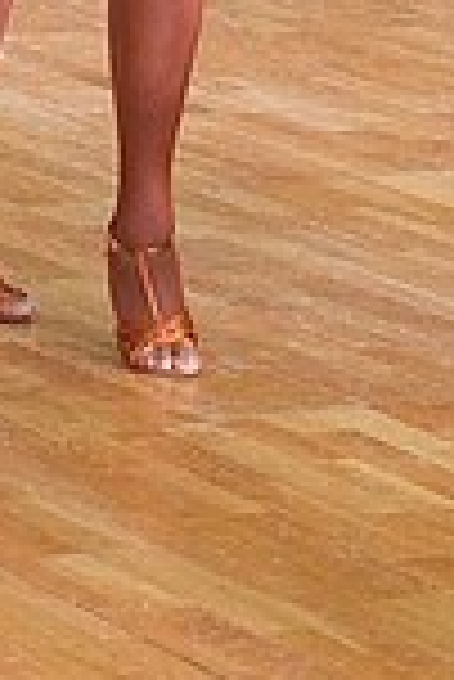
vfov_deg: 6.9
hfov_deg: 4.6
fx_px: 5567
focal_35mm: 295
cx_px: -240
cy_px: -365
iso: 2500
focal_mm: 77
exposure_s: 1/200
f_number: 4.5
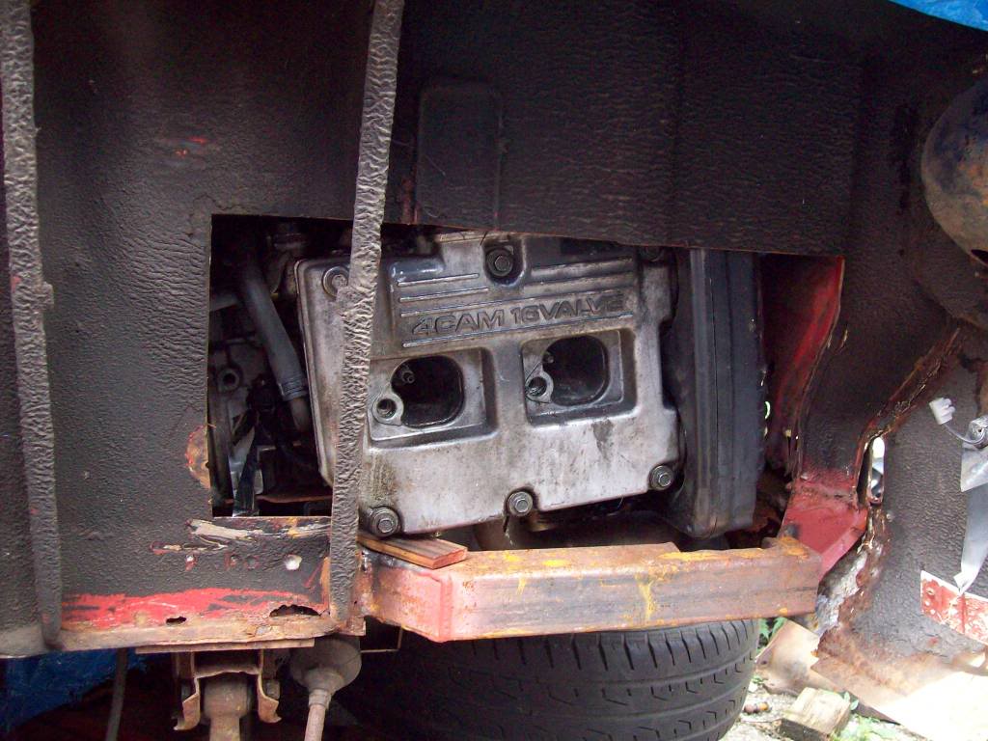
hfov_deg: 51.4
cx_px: 494
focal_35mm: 36
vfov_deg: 39.7
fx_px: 1028
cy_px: 370
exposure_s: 1/64
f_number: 2.7
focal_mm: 6
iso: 200
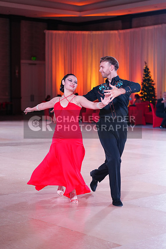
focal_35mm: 70
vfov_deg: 28.8
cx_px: 83
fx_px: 484
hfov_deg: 19.5
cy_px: 124
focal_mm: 70
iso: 2000
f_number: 2.8
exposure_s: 1/500
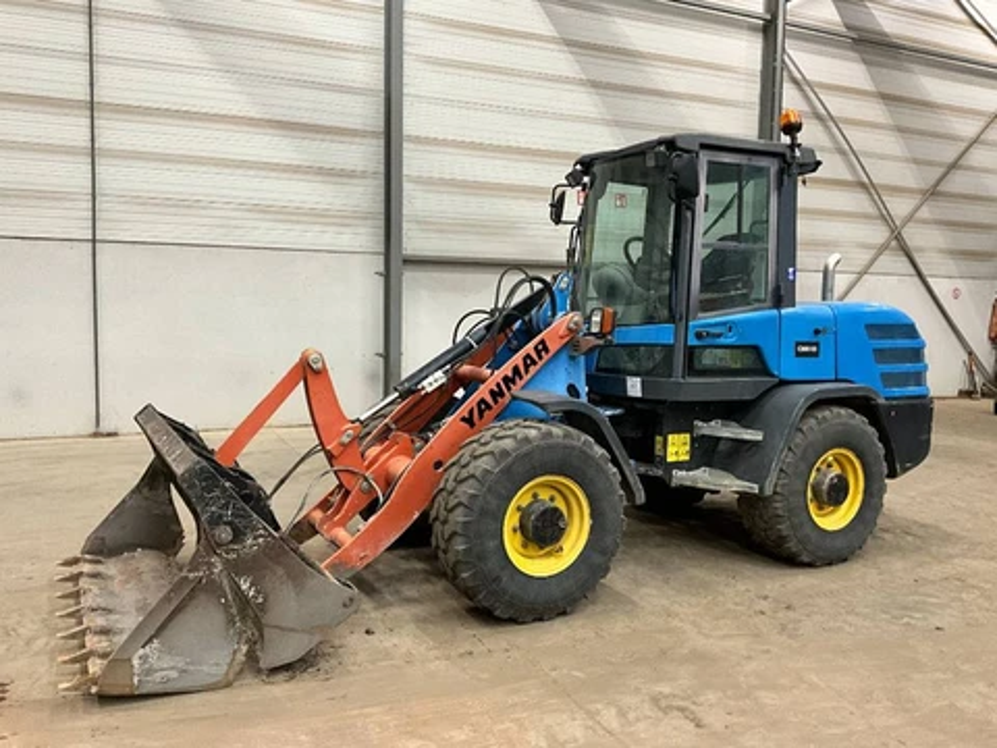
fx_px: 835
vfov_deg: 48.2
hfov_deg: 61.7
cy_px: 374
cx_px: 498
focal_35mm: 29
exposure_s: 1/60
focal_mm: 3
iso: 250
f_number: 1.8
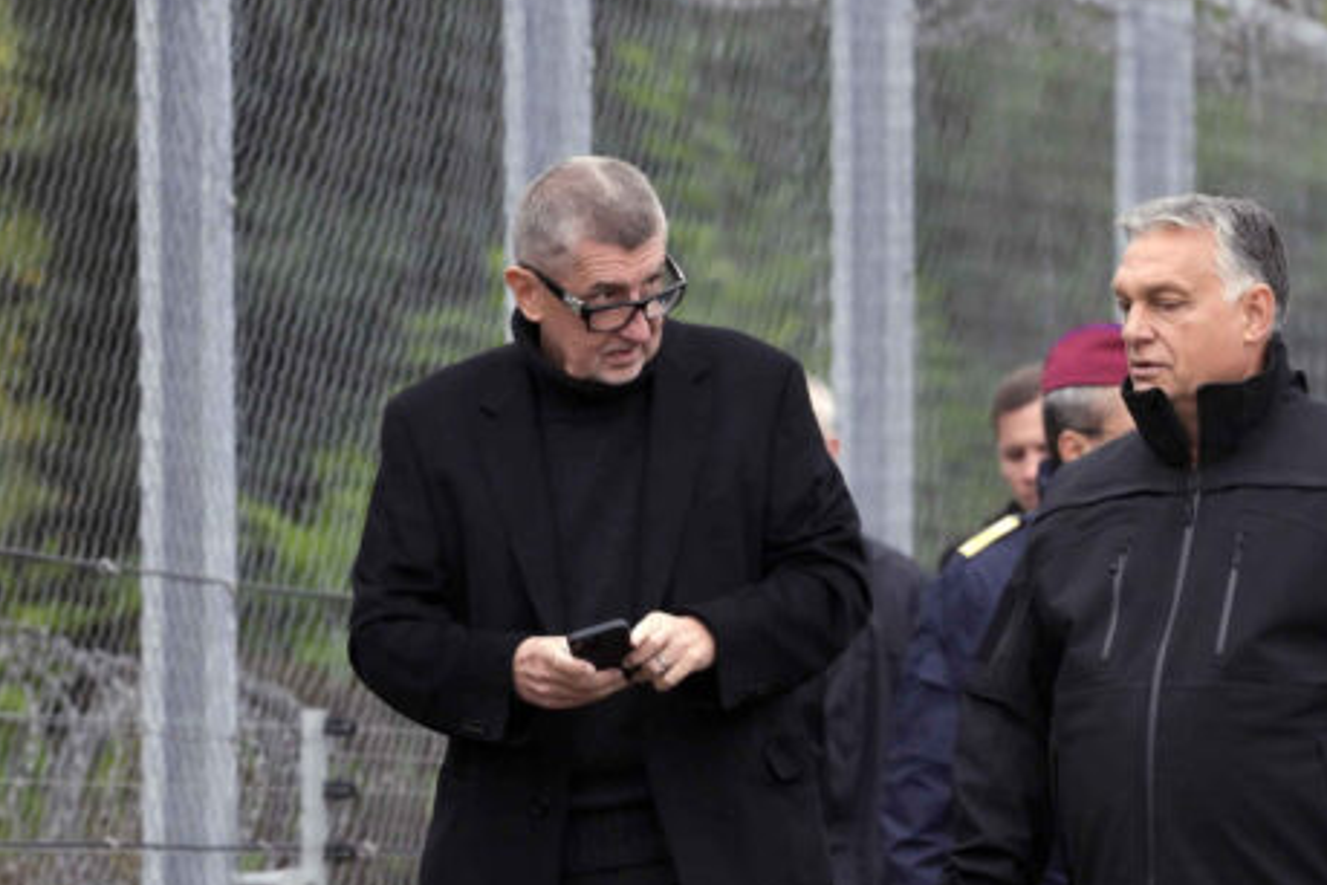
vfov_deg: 2.7
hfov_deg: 4.1
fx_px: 18503
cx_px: 711
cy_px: 393
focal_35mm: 502
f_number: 9
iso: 3200
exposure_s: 1/640
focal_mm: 320
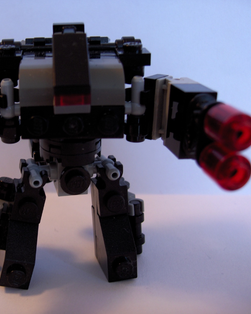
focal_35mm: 51
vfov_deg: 36.7
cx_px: 62
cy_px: 157
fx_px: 474
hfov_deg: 29.2
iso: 100
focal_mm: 8
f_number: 2.8
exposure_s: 1/1.94
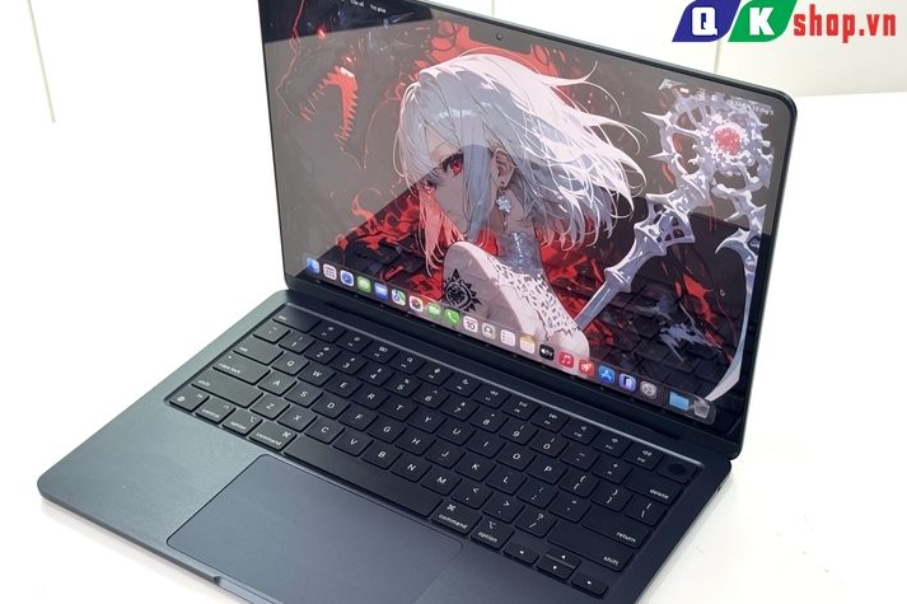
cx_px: 429
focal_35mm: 56
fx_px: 1410
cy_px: 357
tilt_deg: -37.7
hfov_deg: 35.6
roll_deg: +2.4
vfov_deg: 24.1
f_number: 1.78
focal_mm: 6.76
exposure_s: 1/100
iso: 50
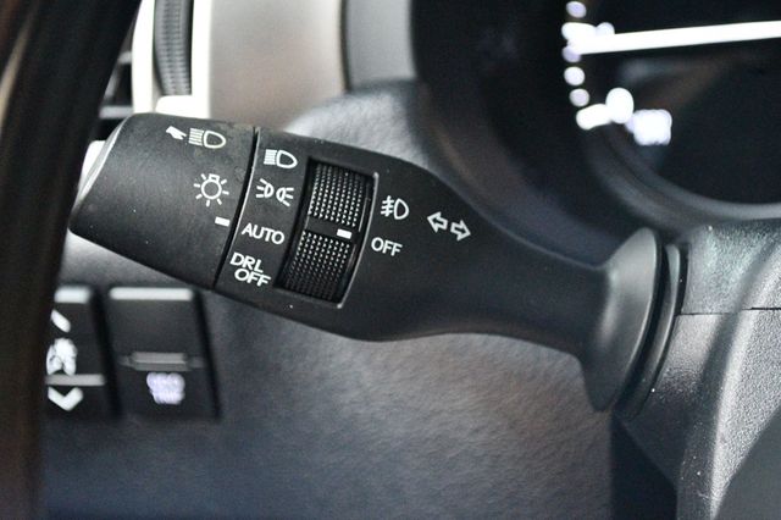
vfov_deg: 18.9
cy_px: 260
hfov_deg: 28.1
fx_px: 1561
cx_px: 390
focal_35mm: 72
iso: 12800
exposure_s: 1/30
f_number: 5.3
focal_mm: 48
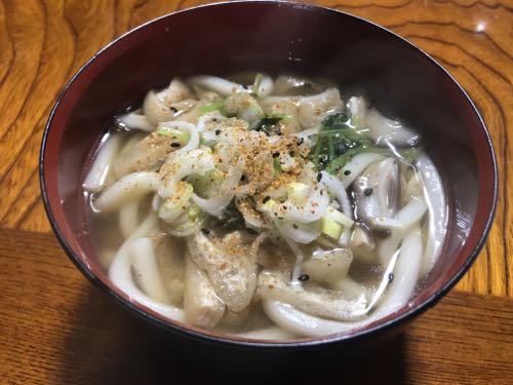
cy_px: 192
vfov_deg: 49.7
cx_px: 256
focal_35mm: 28
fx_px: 415
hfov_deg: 63.4
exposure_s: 1/15
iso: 40
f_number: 1.8
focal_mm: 3.99
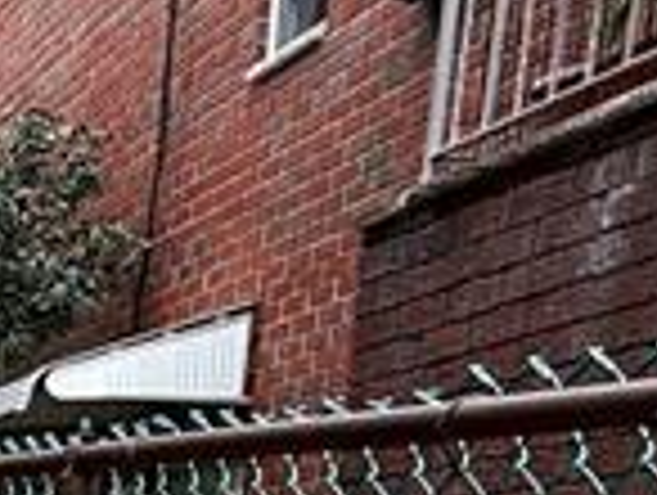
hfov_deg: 16.3
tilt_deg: -12.2
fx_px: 1863
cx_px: -580
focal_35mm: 98
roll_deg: +0.3
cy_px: 1120
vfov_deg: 12.5
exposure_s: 1/207
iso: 50
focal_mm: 2.22
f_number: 2.2
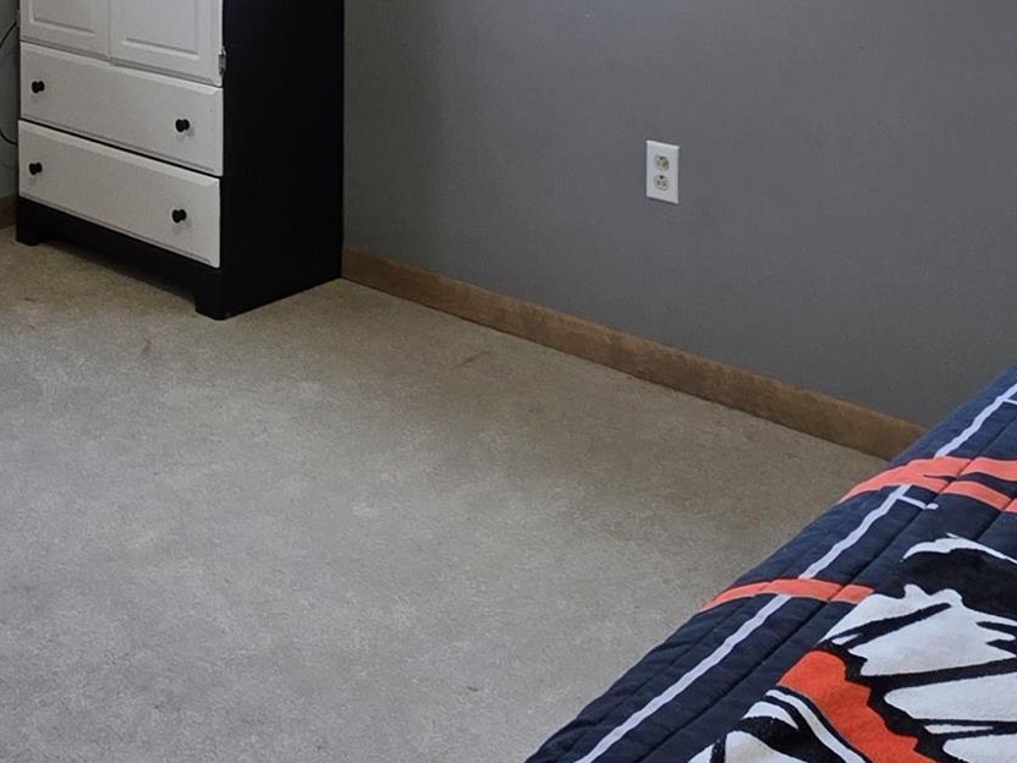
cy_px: -194
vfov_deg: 26.3
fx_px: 1410
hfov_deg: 38.6
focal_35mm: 48
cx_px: 253
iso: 100
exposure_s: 1/120
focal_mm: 2.2
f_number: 1.9
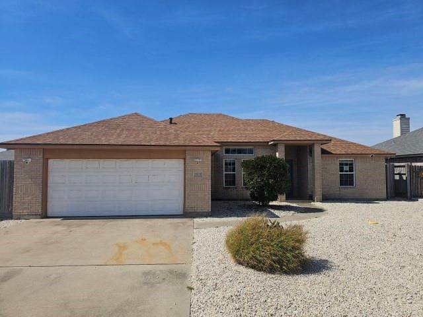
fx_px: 281
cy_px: 158
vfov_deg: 58.9
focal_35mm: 23
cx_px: 212
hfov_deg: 73.9
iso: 10
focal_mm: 6.3
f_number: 1.7
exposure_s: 1/1425
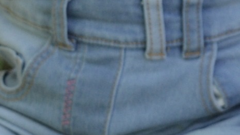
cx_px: 422
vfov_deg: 3.7
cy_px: -138
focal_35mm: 328
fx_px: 2086
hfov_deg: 6.5
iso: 200
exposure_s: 1/160
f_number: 4.5
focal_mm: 29
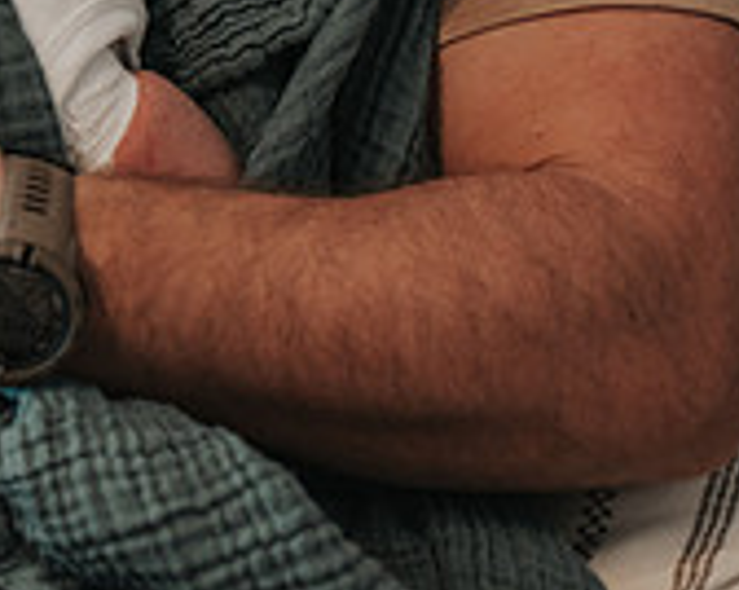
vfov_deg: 11.8
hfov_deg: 14.1
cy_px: -158
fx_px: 2774
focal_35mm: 127
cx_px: -388
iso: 1000
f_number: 2.8
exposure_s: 1/250
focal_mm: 35
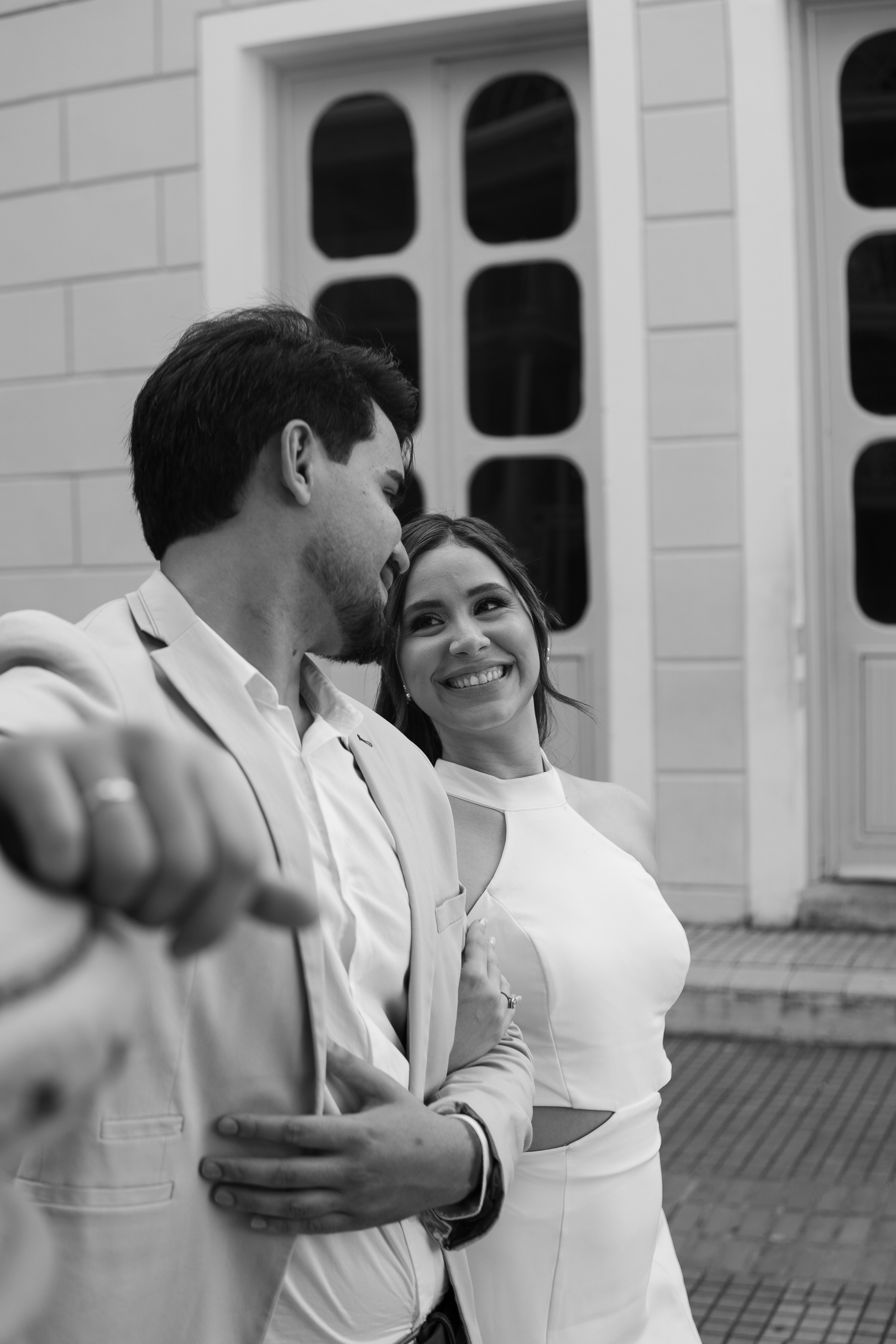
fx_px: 1680
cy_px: 672
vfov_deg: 43.6
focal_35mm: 45
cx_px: 448
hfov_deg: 29.9
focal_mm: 30
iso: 100
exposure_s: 1/200
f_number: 2.5
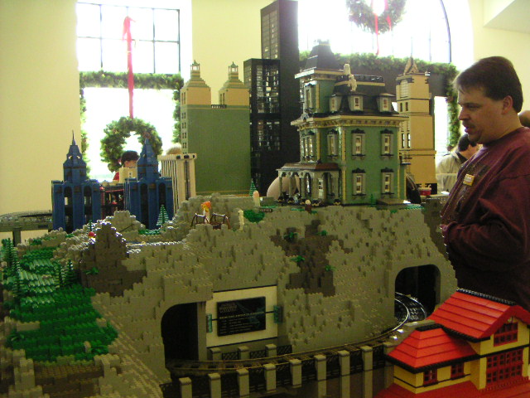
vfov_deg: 38.7
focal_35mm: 37
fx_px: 567
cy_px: 199
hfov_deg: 50.1
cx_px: 265
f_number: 2.8
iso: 400
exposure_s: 1/90
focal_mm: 4.8
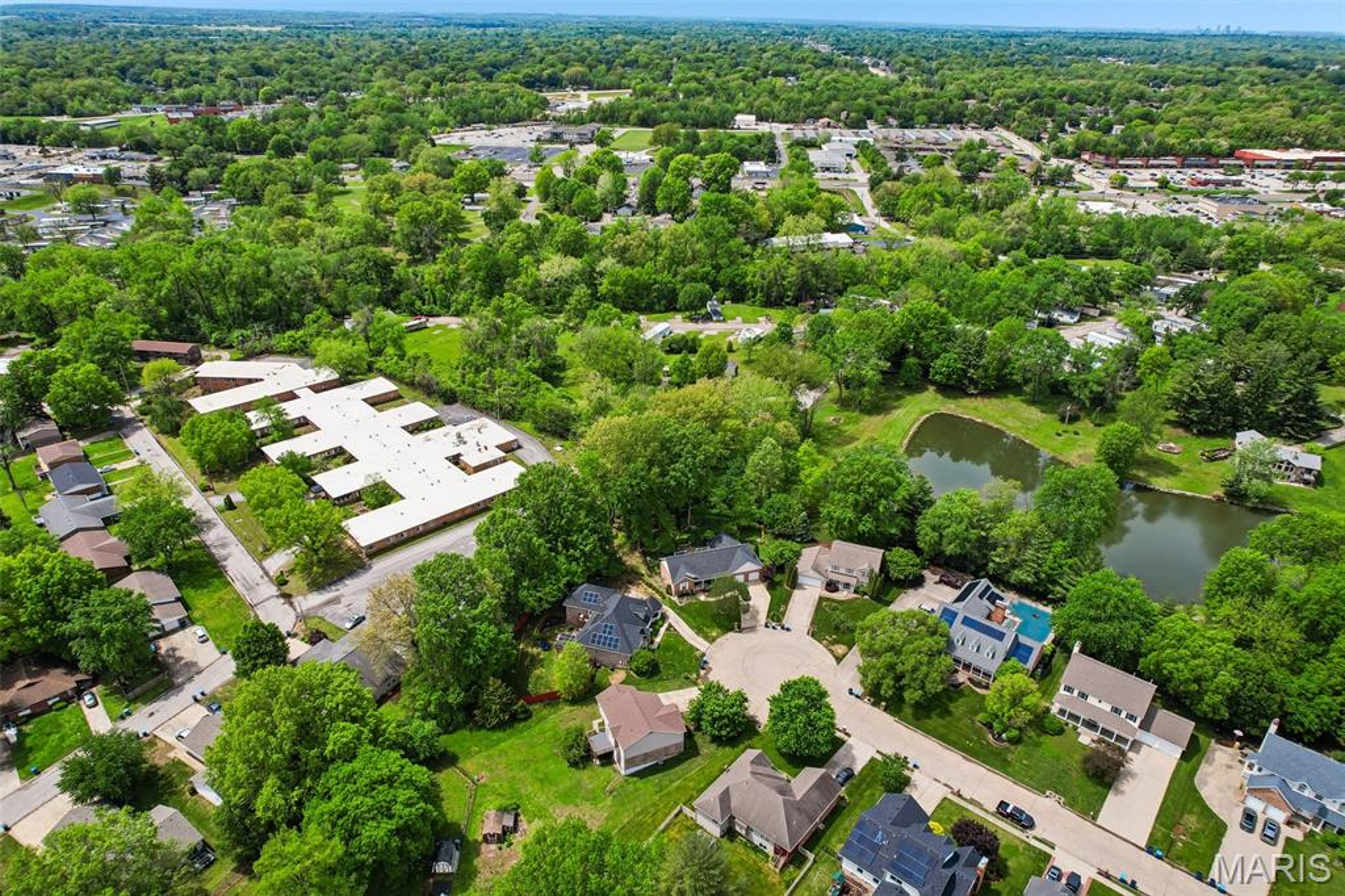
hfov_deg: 78.6
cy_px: 448
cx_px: 672
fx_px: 822
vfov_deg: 57.2
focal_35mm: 22
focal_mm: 8.4
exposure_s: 1/2000
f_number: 2.8
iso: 100
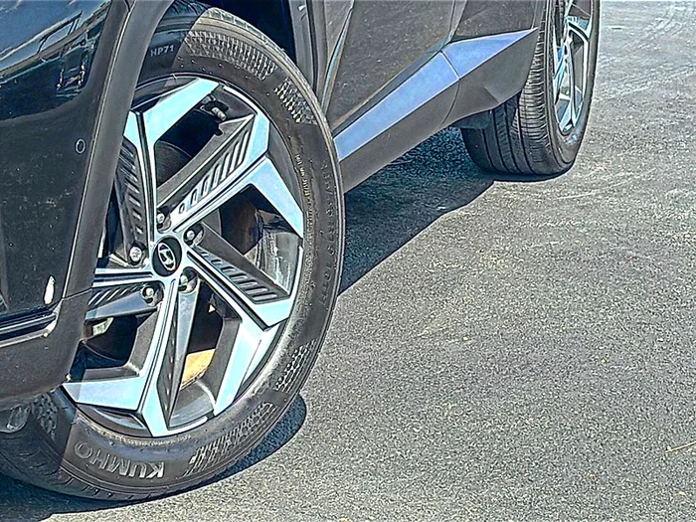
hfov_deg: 19.6
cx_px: 348
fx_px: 2011
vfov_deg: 14.8
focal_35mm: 100
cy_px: 261
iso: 80
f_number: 1.78
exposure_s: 1/1595
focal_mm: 6.86
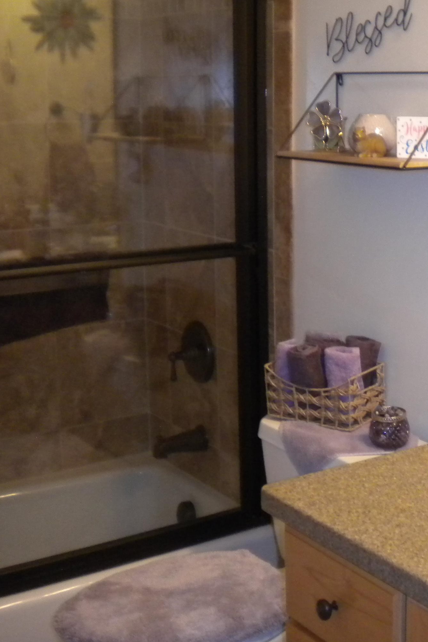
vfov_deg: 35.6
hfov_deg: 22.8
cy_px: 313
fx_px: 999
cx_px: 467
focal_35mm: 56
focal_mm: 6.3
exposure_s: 1/30
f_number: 3.1
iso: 400
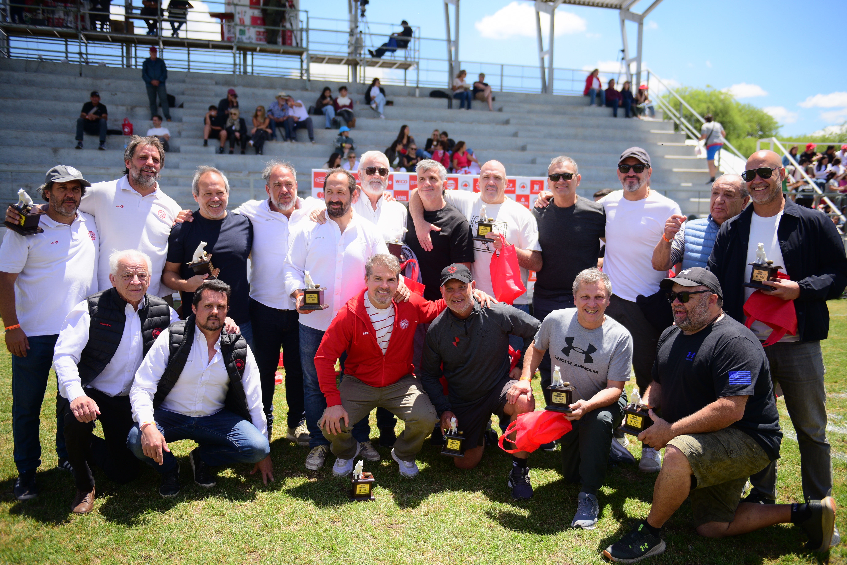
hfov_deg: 58.7
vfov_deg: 41.1
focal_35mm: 32
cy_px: 282
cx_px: 424
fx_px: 753
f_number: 2.8
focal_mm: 32
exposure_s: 1/3200
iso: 320
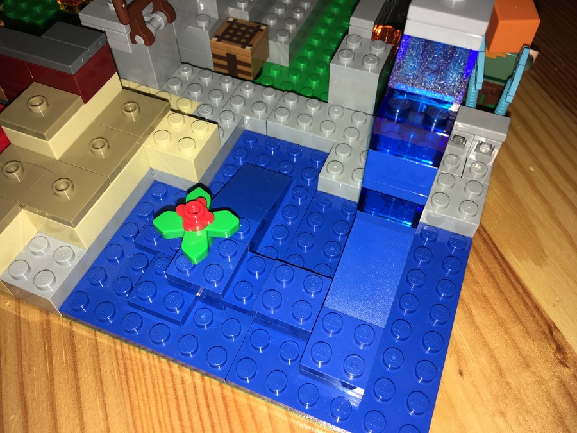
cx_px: 288
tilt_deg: -53.0
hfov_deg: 61.7
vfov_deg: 48.2
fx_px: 483
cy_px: 216
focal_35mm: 29
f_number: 2.2
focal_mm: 4.15
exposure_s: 1/91
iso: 25
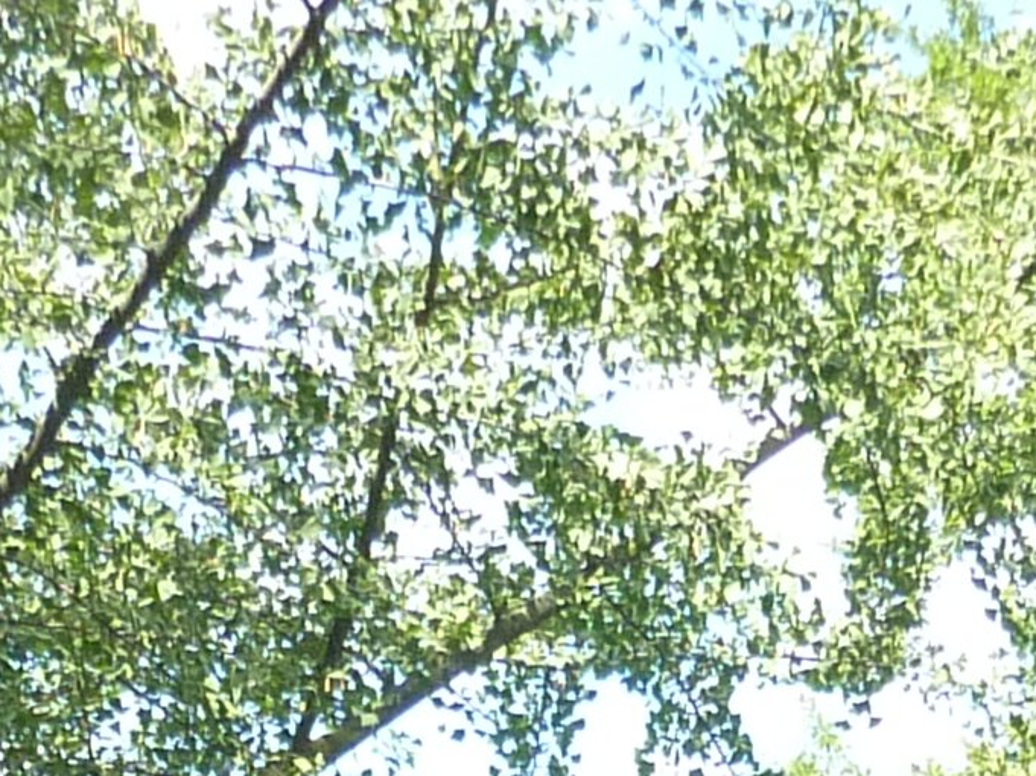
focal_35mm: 134
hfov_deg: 14.7
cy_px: 1984
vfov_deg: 9.6
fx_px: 4008
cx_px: 729
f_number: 4
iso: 160
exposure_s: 1/250
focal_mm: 4.1
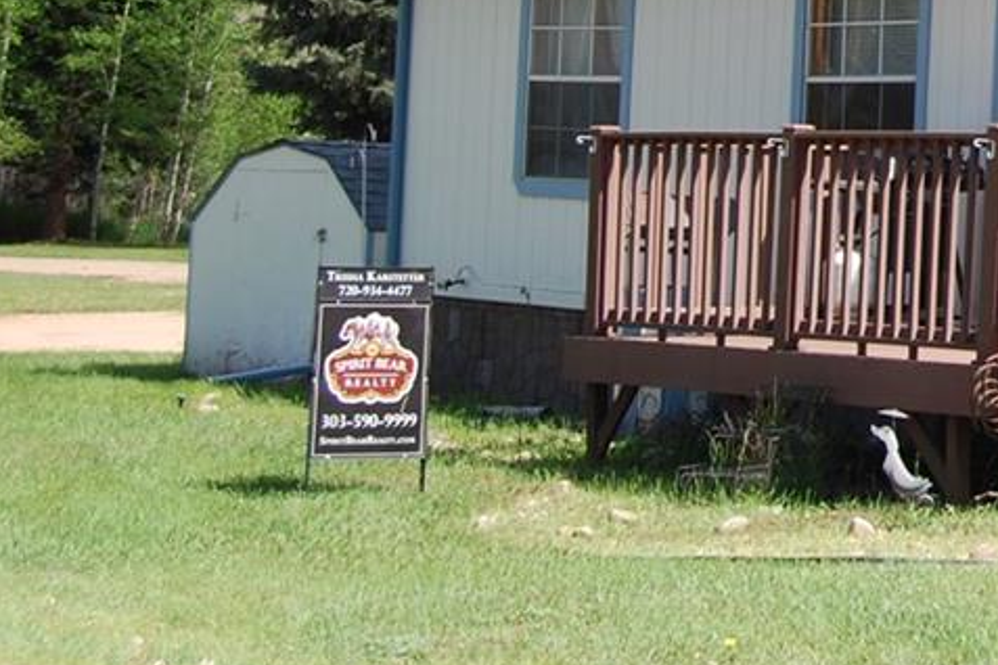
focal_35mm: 131
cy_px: -297
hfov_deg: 14.4
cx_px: 1586
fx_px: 3631
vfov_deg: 10.2
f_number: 6.3
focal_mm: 26
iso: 100
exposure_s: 1/200
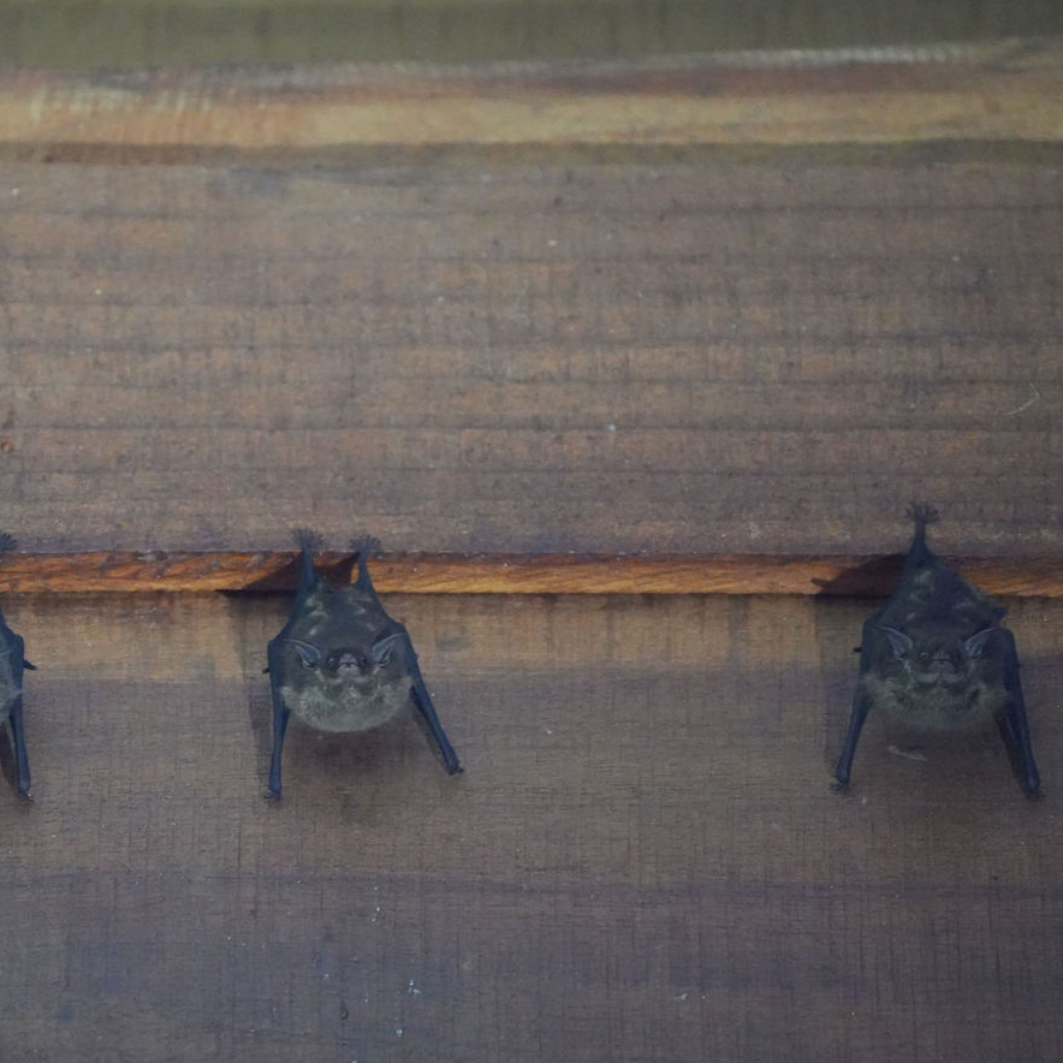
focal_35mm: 615
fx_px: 21367
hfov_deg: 2.8
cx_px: 271
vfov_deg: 2.8
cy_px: 513
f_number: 6.3
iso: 12800
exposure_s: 1/125
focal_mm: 400
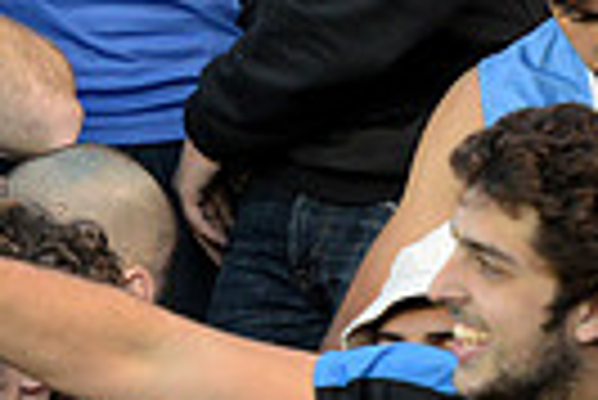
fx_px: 17427
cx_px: -243
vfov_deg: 1.3
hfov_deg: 2.0
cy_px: -290
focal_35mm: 1048
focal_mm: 240
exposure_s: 1/160
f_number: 4
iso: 2500
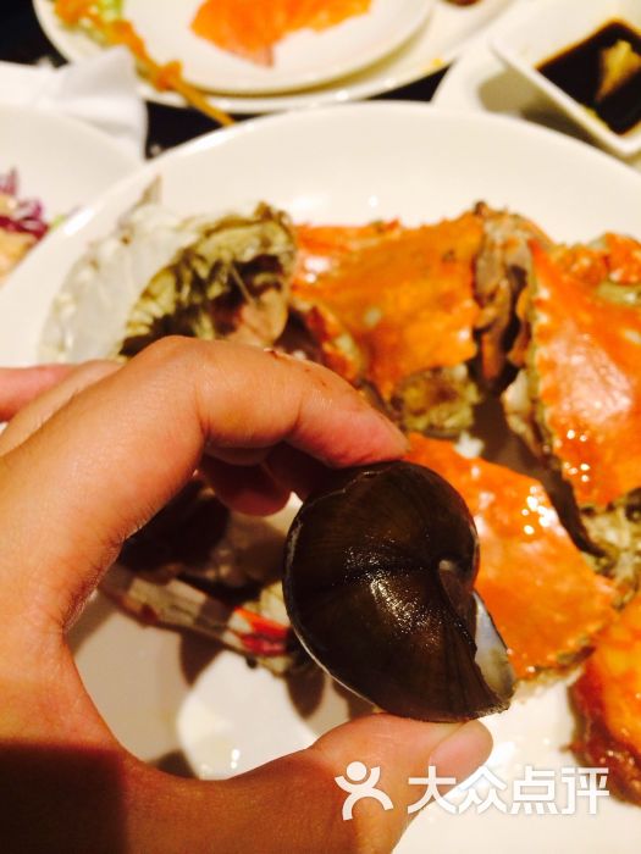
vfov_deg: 60.0
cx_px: 320
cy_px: 427
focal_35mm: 30
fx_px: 741
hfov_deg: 46.8
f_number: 2.2
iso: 125
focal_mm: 4.12
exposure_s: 1/30
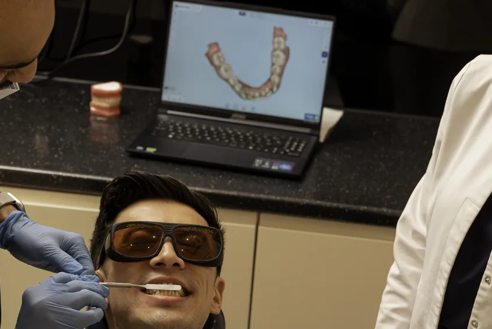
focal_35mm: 99
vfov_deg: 13.8
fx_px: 1354
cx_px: 232
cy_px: 230
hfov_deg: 20.6
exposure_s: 1/250
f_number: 4.5
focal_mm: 43
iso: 400
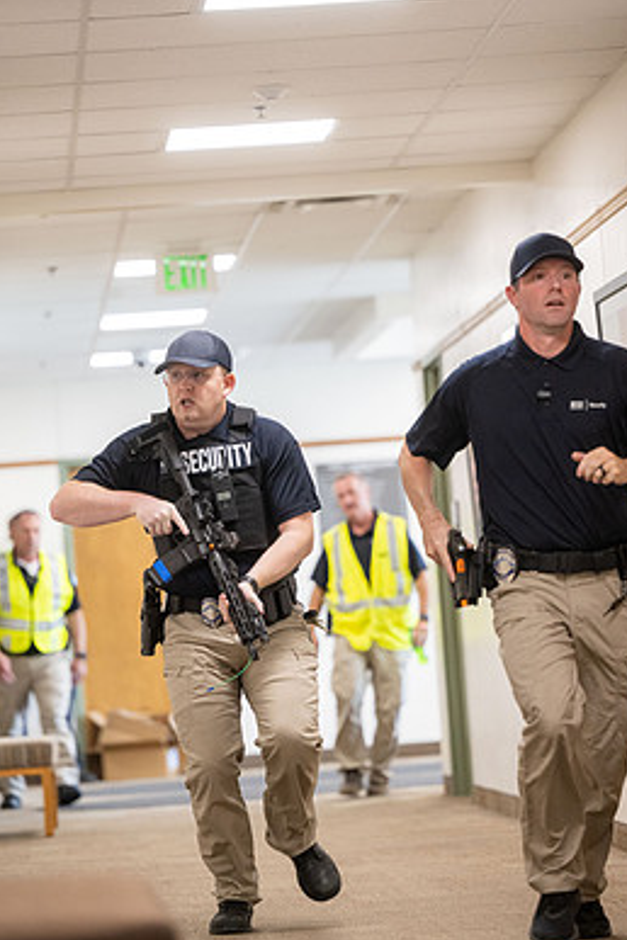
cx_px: 287
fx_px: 3945
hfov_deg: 9.1
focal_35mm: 151
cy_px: 469
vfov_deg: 13.6
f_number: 2.8
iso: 2000
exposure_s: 1/500
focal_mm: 130
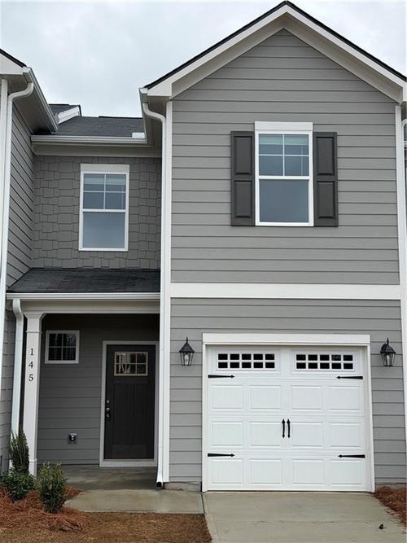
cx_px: 204
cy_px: 272
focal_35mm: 48
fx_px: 753
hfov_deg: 30.3
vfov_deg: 39.7
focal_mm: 6.76
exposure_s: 1/3378
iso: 100
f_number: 1.78
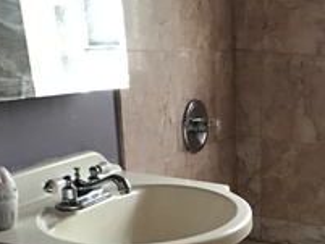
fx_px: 836
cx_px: 352
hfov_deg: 21.0
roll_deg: -4.9
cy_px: 359
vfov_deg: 15.4
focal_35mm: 89
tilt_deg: -27.0
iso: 100
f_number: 1.8
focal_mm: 3.99
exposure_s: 1/15
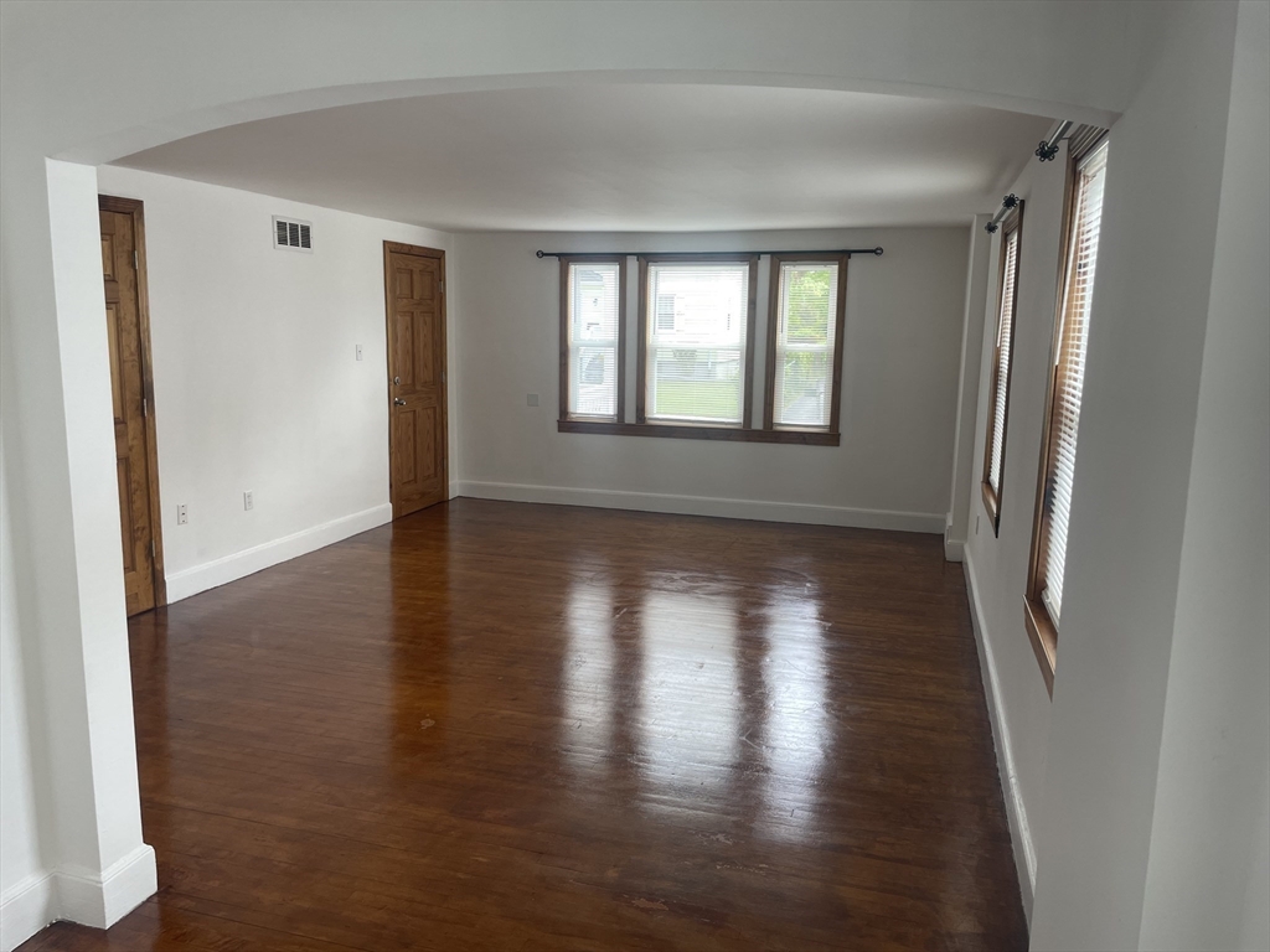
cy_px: 476
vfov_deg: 53.1
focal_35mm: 26
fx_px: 954
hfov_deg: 67.3
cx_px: 635
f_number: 1.6
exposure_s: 1/121
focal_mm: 4.2
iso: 50
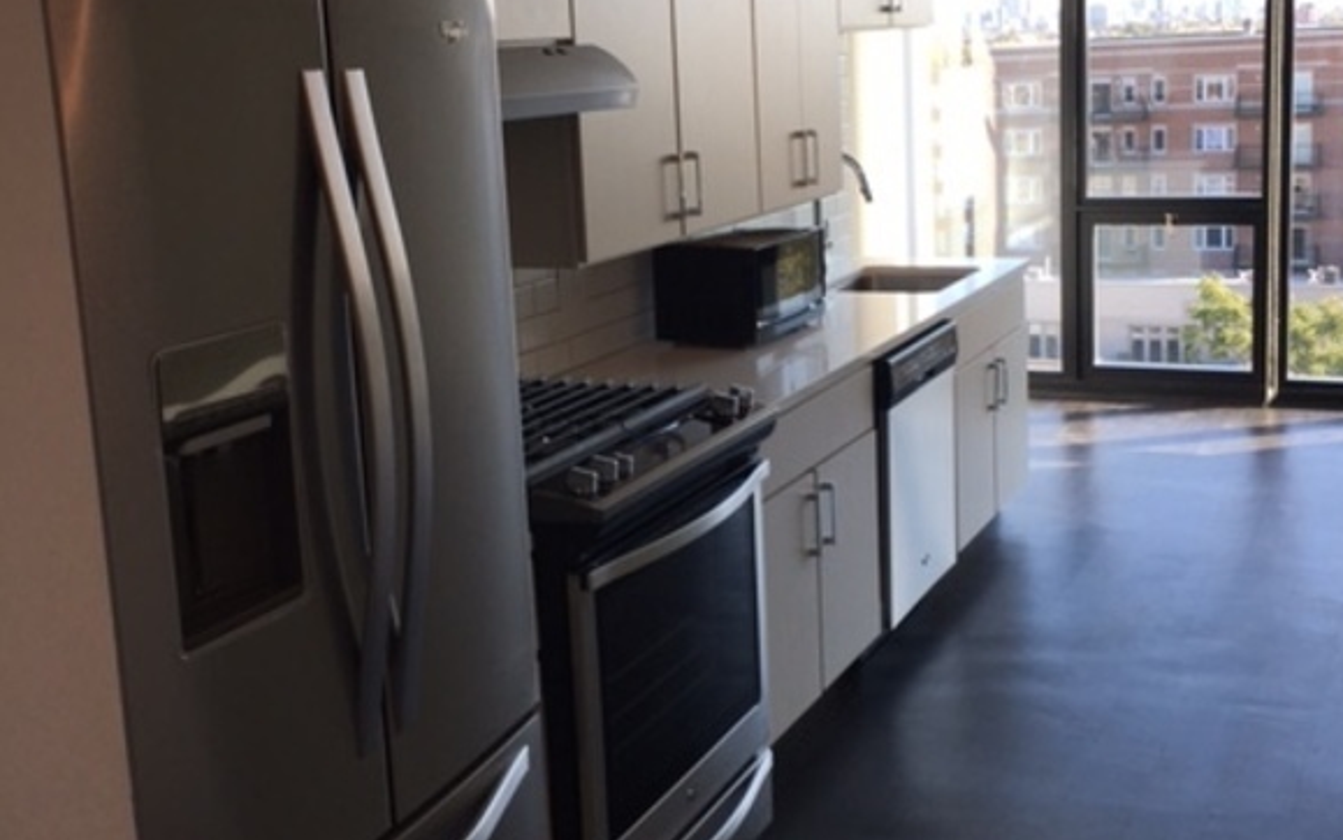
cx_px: 738
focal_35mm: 34
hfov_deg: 56.6
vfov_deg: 37.2
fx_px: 1245
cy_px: 353
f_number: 2.2
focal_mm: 4.15
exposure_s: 1/145
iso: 25
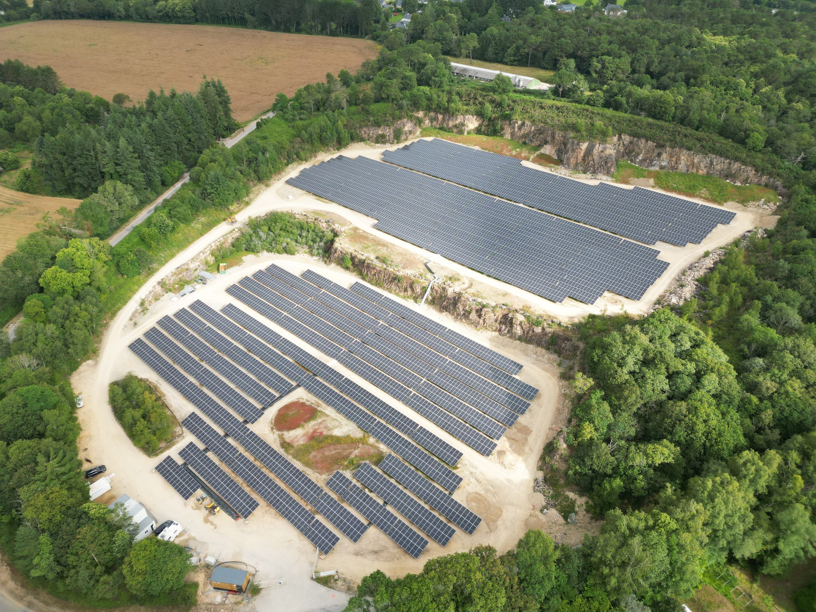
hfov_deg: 71.6
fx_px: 566
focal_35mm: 24
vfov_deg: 56.8
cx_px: 408
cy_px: 306
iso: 150
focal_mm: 6.72
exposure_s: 1/1000
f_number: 1.7
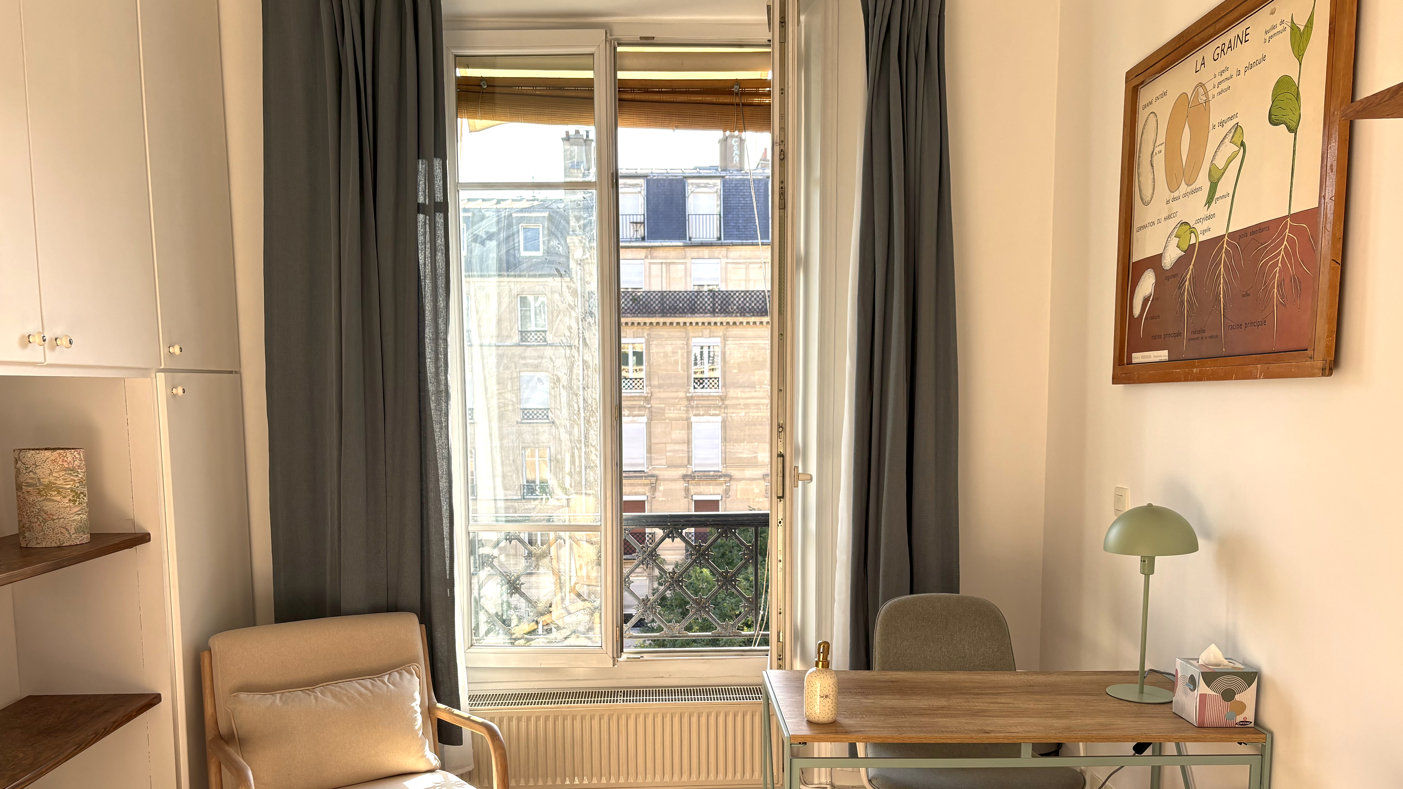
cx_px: 699
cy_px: 508
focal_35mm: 29
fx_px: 1079
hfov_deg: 66.1
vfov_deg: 39.8
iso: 50
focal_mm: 6
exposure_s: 1/345
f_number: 1.6
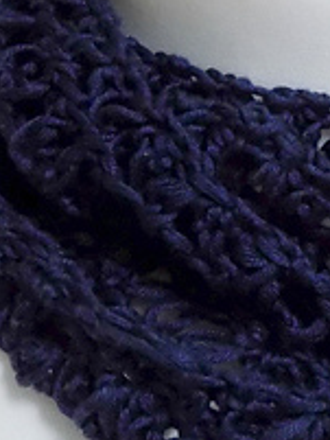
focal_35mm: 86
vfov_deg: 22.4
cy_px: 88
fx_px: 1092
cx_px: 378
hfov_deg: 16.6
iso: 450
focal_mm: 4.8
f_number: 3.2
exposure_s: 1/125
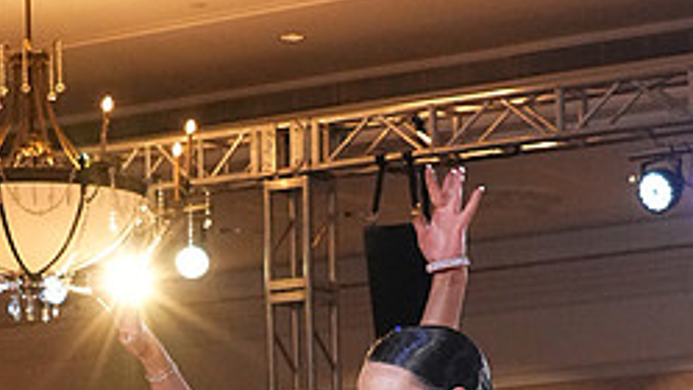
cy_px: 766
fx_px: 3234
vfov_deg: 6.7
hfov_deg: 12.2
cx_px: 319
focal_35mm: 176
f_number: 7.1
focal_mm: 48
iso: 5000
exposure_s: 1/200
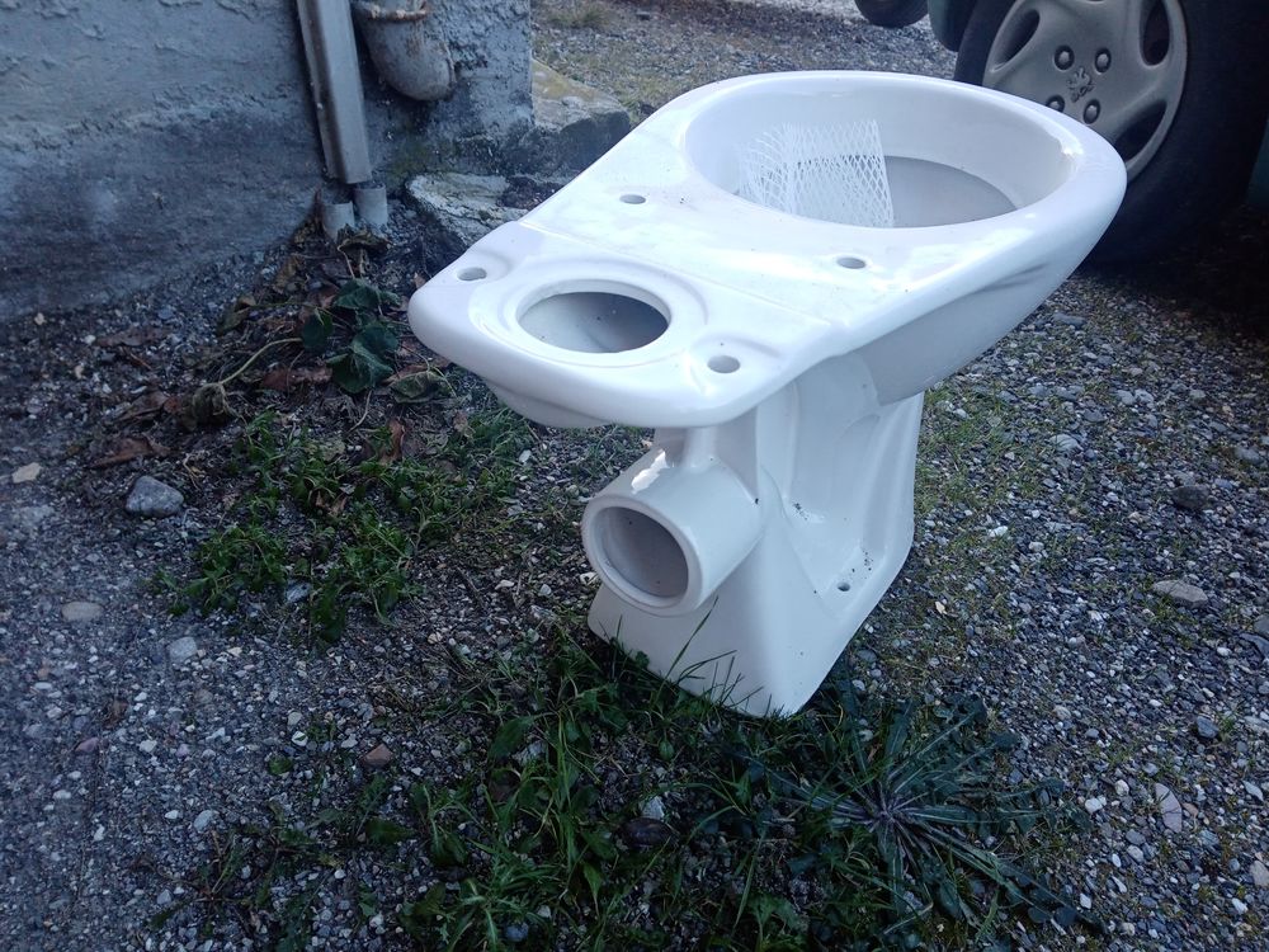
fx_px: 953
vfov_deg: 53.1
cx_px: 634
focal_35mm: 26
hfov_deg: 67.3
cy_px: 476
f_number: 1.8
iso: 113
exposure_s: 1/100
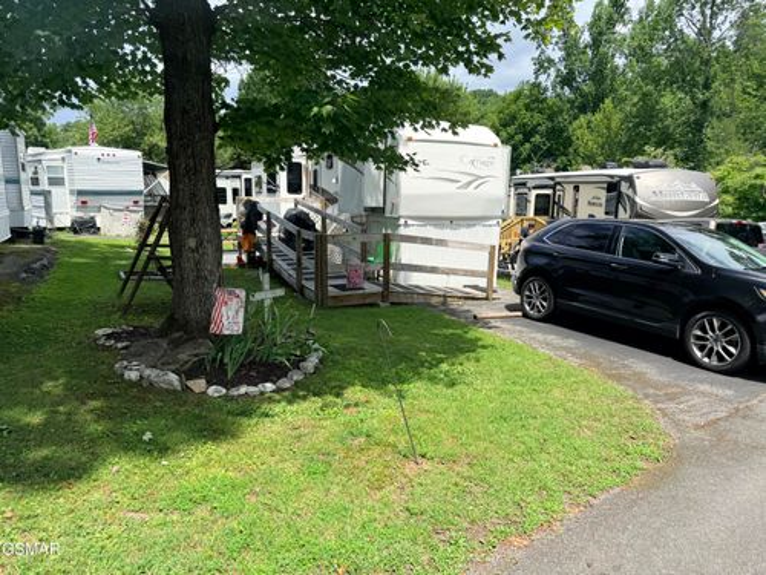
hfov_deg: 71.6
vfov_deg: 56.8
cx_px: 383
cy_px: 288
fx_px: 531
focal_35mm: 24
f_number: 1.78
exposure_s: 1/4167
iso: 100
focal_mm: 6.76
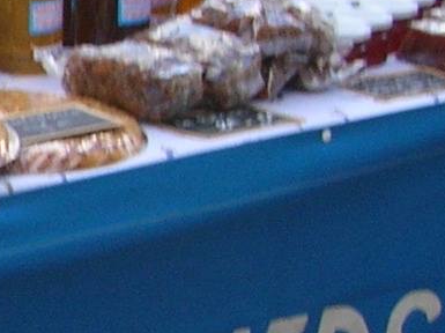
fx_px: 2671
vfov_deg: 7.1
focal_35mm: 208
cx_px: -499
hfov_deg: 8.9
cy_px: 269
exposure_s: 1/214
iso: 50
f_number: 2.8
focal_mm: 5.8
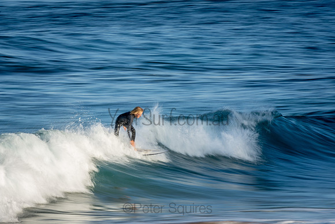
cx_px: 168
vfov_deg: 2.3
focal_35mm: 600
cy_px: 112
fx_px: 5584
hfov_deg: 3.4
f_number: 25
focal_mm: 400
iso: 100
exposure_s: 1/20
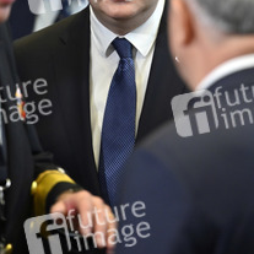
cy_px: 47
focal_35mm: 328
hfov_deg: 5.3
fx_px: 2723
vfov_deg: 5.3
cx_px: 123
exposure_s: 1/400
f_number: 2.8
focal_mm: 200
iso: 1600
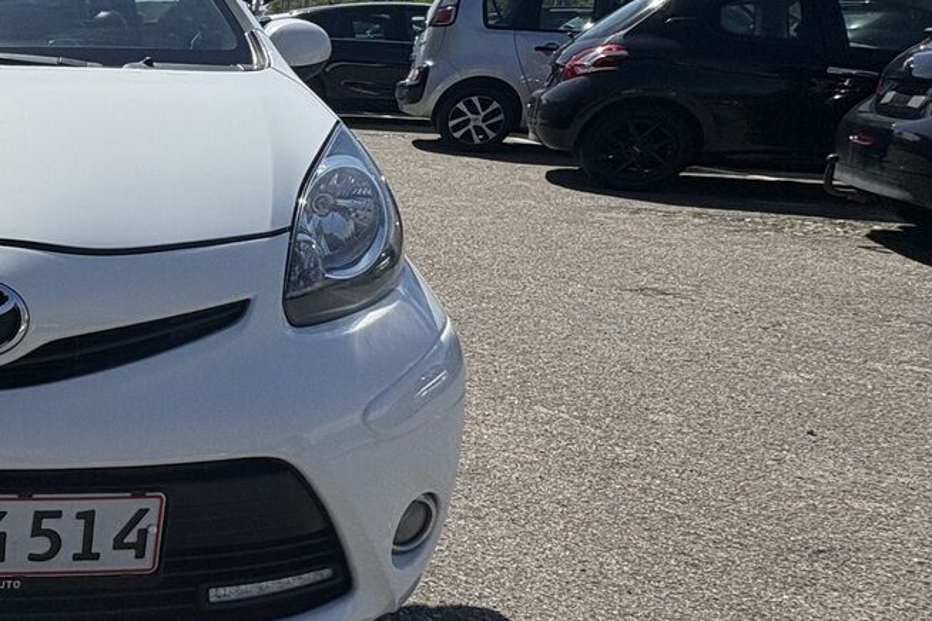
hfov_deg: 39.7
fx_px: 984
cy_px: 291
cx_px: -129
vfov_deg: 35.0
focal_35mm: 38
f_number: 2.2
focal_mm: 2.22
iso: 64
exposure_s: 1/5650
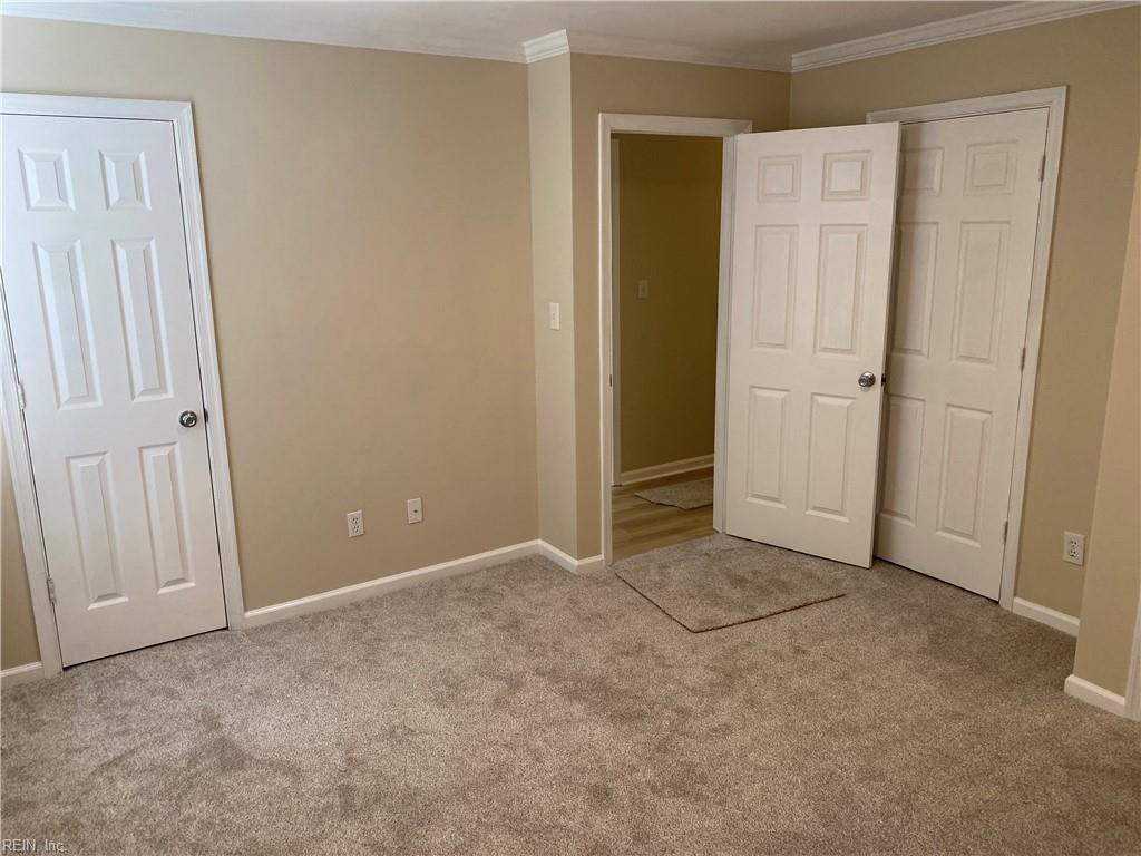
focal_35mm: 26
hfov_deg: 67.3
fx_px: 857
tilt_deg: -13.8
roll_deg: +1.8
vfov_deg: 53.1
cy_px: 428
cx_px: 570
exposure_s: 1/120
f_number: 1.8
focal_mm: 4.25
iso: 125
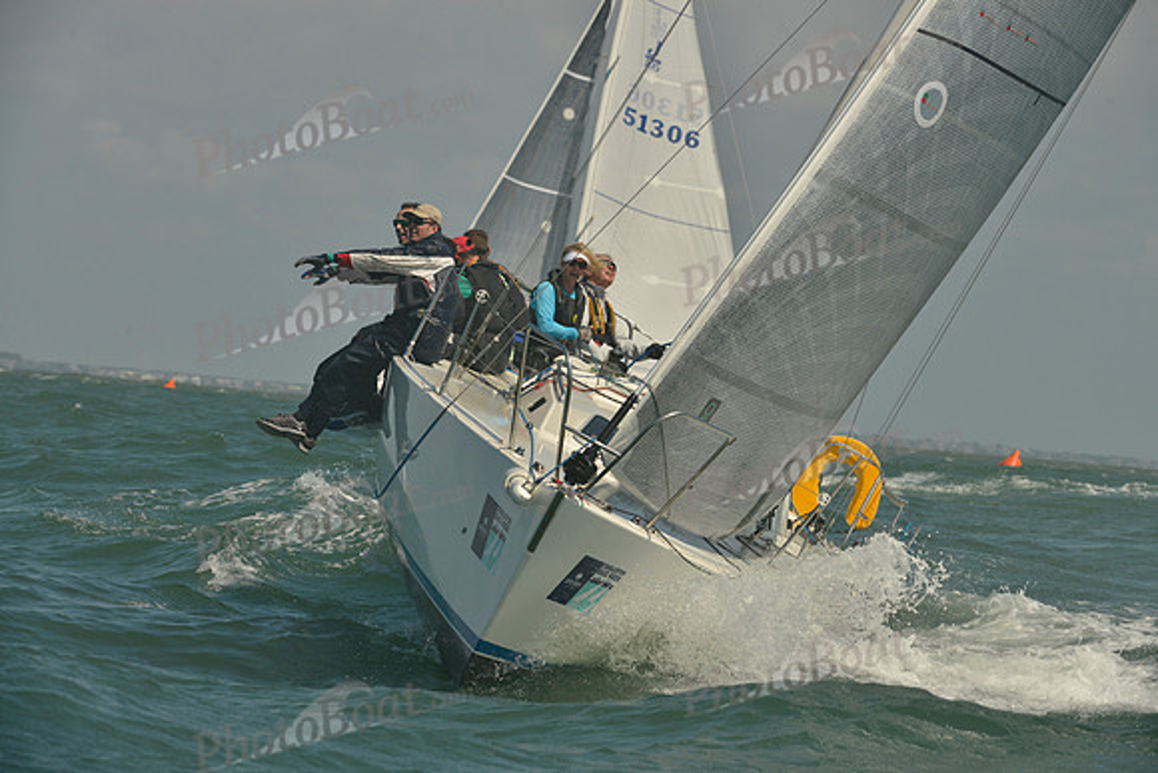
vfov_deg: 6.9
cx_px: 579
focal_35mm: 200
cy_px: 386
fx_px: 6435
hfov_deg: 10.3
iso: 280
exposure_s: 1/1250
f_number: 11
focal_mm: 200
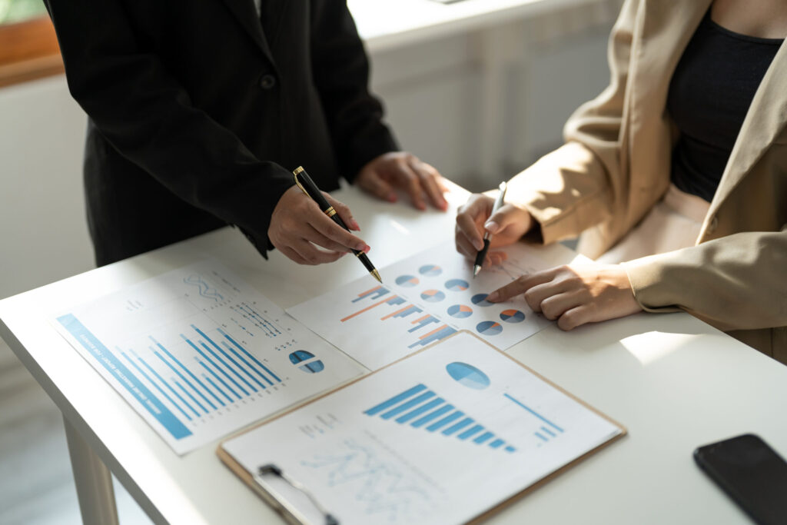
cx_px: 394
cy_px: 262
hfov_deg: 39.6
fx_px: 1093
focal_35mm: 50
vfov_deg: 27.0
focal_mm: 50
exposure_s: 1/800
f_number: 1.2
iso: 100
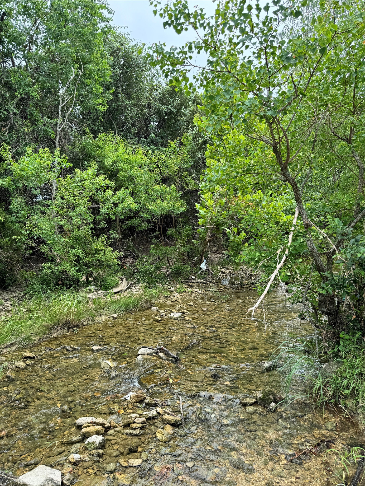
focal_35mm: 24
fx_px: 337
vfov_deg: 71.6
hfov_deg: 56.8
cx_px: 182
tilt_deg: -2.5
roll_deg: +0.8
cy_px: 243
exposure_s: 1/980
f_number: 1.78
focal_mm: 6.76
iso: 80
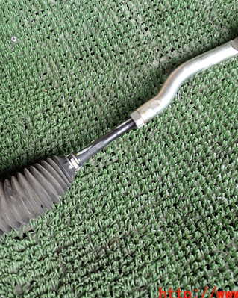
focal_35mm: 44
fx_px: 388
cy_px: 136
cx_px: 104
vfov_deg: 42.0
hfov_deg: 34.1
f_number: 2.3
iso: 200
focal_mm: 5.4
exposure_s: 1/60
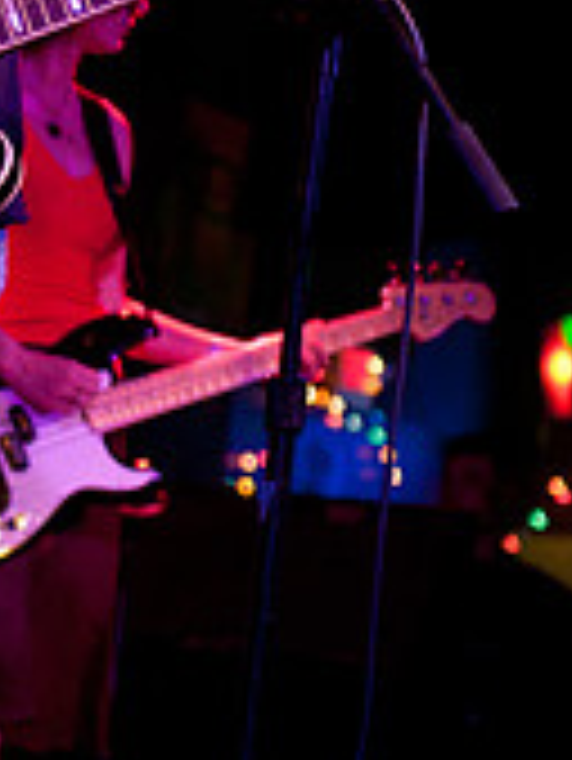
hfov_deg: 12.8
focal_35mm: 115
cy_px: 108
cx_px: 92
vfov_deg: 16.9
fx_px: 2531
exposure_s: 1/100
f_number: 1.8
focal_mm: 30
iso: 1000
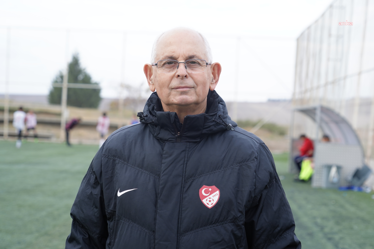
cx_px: 187
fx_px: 1018
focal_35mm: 98
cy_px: 124
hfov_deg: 20.8
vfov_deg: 14.0
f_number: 6.3
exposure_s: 1/200
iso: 400
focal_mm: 98
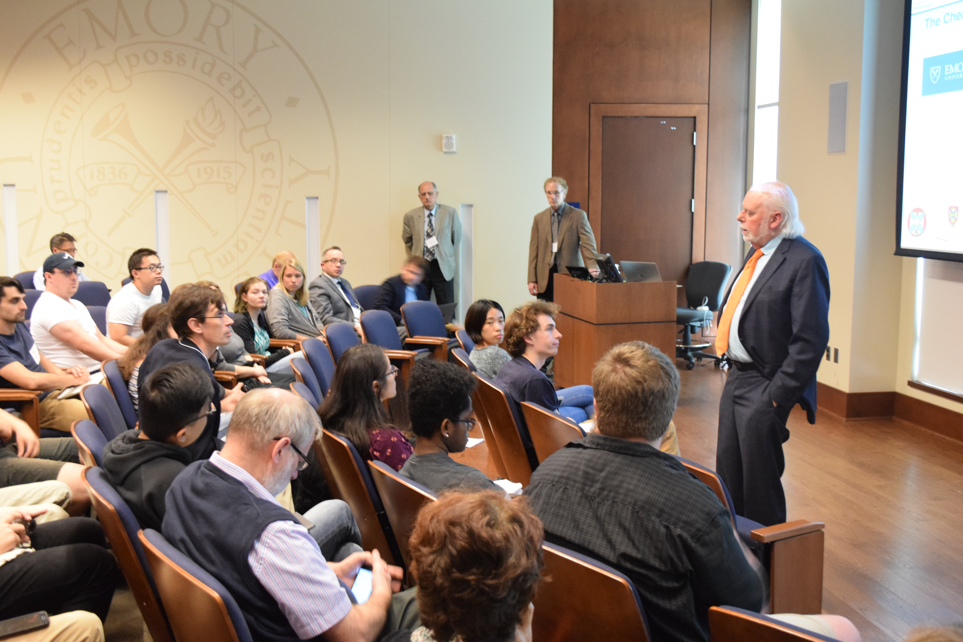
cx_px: 482
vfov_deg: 33.0
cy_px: 321
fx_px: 1083
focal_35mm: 40
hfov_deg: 47.9
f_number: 5.6
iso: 3200
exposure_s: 1/10
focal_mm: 27
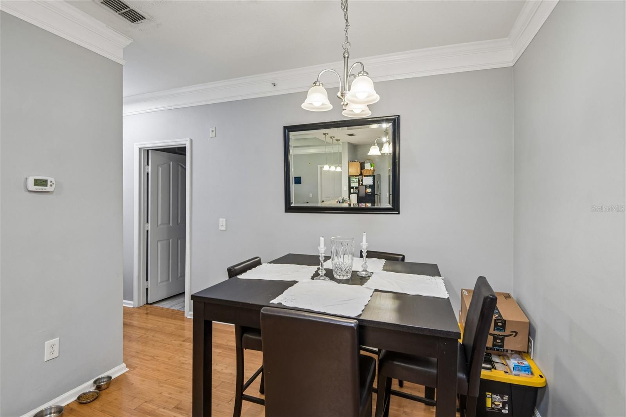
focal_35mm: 16
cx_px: 313
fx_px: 278
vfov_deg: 73.7
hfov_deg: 96.7
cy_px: 208
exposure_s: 1/10
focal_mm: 16
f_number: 8
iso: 400
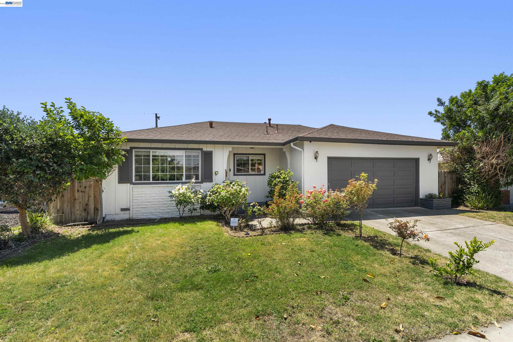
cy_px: 171
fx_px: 239
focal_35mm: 17
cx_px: 256
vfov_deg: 71.1
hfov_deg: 94.0
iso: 200
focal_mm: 16.8
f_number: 8
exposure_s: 1/640
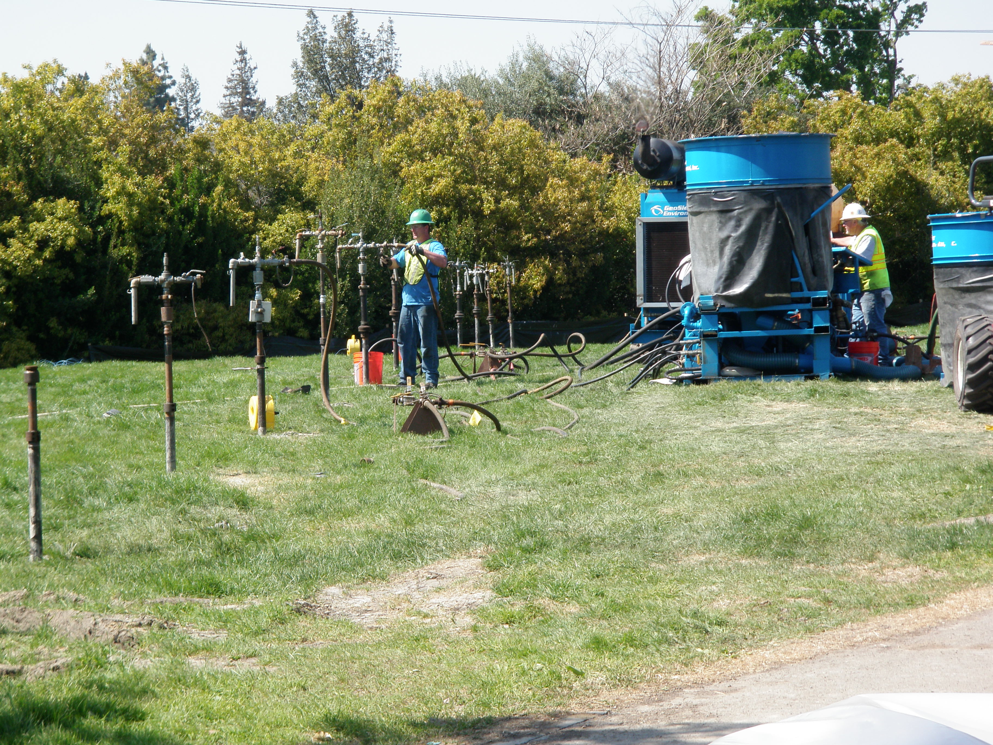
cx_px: 496
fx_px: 2926
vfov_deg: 14.5
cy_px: 372
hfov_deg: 19.3
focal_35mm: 102
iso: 50
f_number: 5.1
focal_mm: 18.2
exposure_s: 1/125
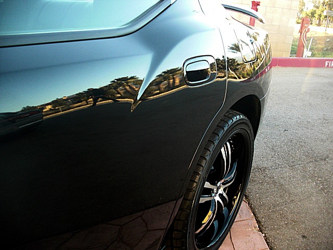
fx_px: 346
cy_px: 125
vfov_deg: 39.7
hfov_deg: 51.4
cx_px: 166
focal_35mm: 36
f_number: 2.8
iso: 200
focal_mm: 6.3
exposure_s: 1/80
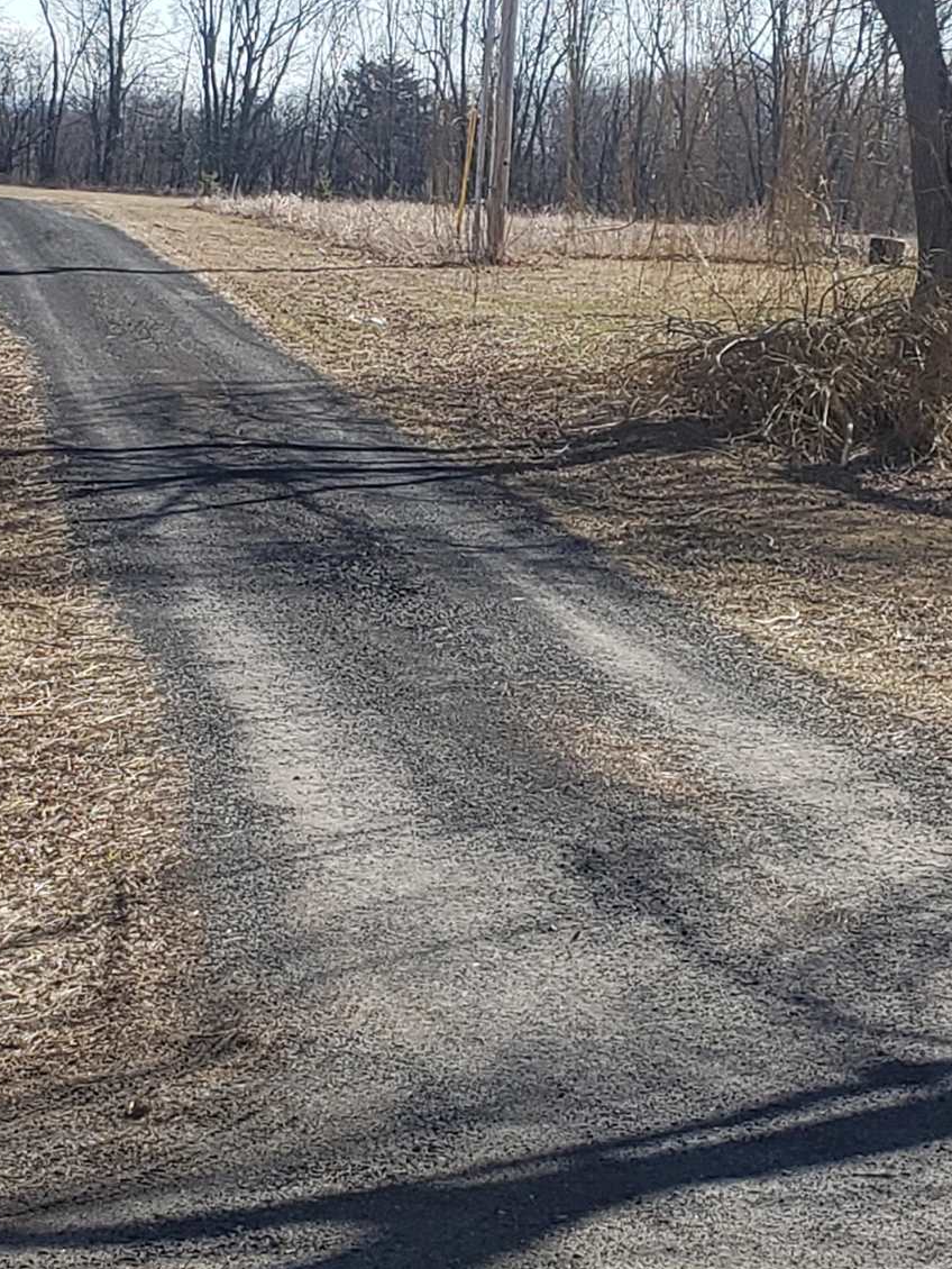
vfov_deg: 36.1
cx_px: 503
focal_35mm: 53
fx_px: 1943
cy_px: 554
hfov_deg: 27.5
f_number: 2.4
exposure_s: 1/1099
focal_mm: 4.3
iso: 50
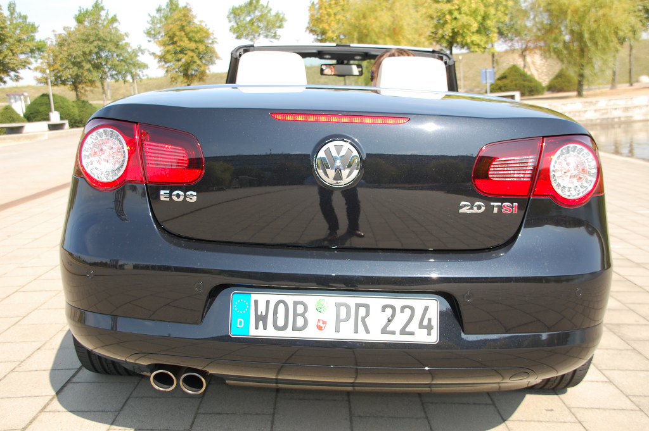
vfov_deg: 34.2
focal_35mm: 39
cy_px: 216
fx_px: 703
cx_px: 324
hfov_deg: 49.6
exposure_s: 1/500
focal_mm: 26
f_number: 5.6
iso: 280
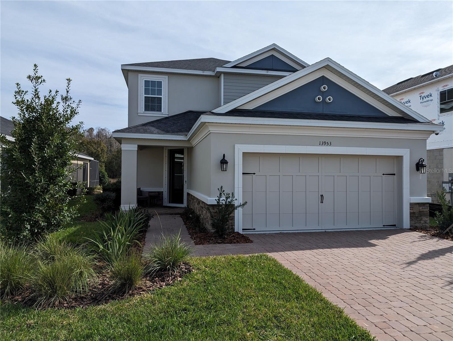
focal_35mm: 24
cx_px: 226
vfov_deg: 56.9
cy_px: 170
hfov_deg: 71.5
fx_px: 315
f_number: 1.68
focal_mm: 6.9
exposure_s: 1/1621
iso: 22
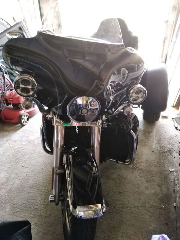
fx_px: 180
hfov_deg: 53.1
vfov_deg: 67.3
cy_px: 120
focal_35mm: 26
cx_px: 90
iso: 397
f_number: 1.8
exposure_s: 1/20
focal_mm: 3.59
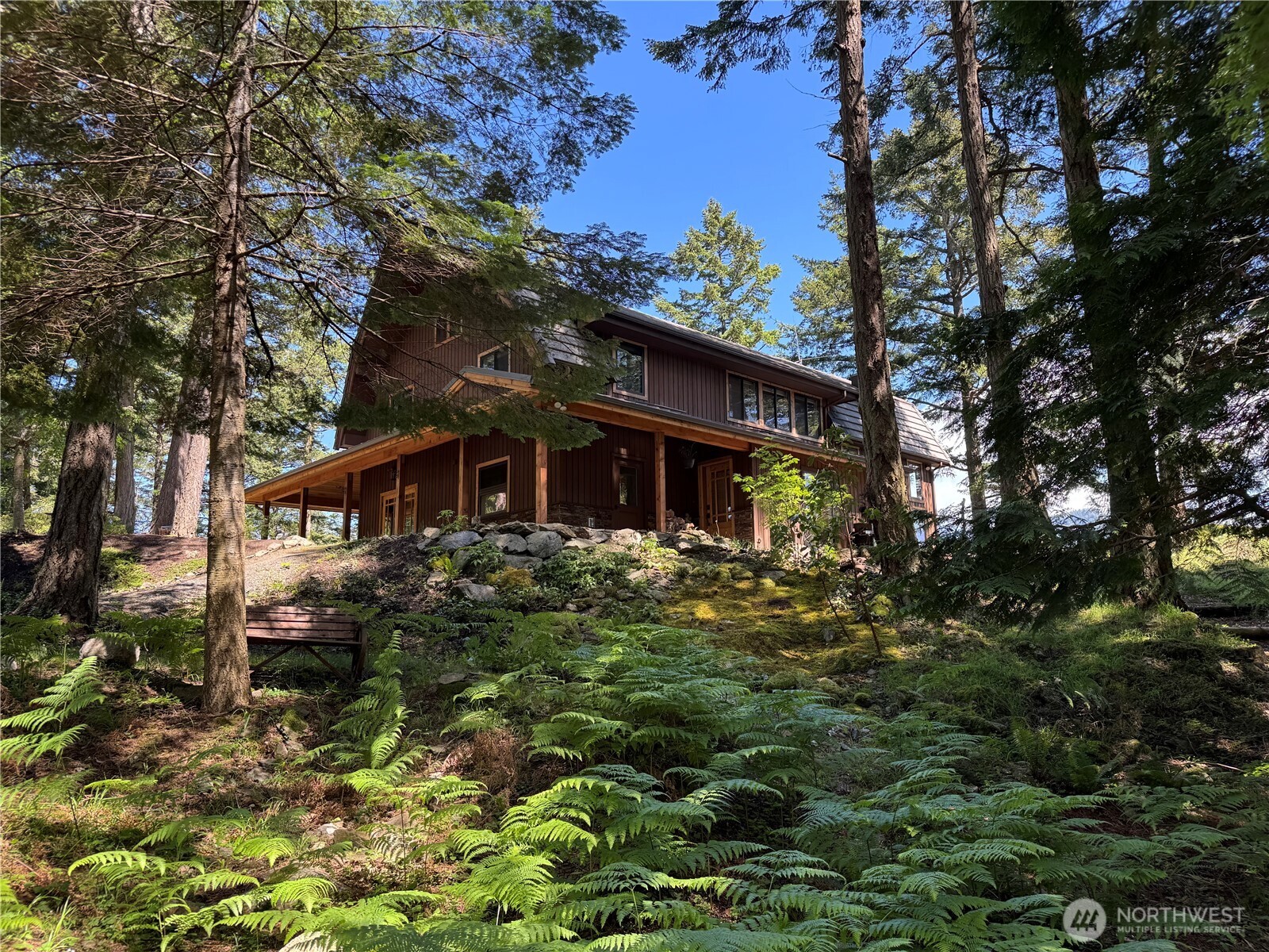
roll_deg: +1.2
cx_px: 634
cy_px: 476
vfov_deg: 56.8
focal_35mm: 24
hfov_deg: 71.6
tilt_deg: +9.9
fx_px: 880
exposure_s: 1/362
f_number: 1.78
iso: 80
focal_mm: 6.76
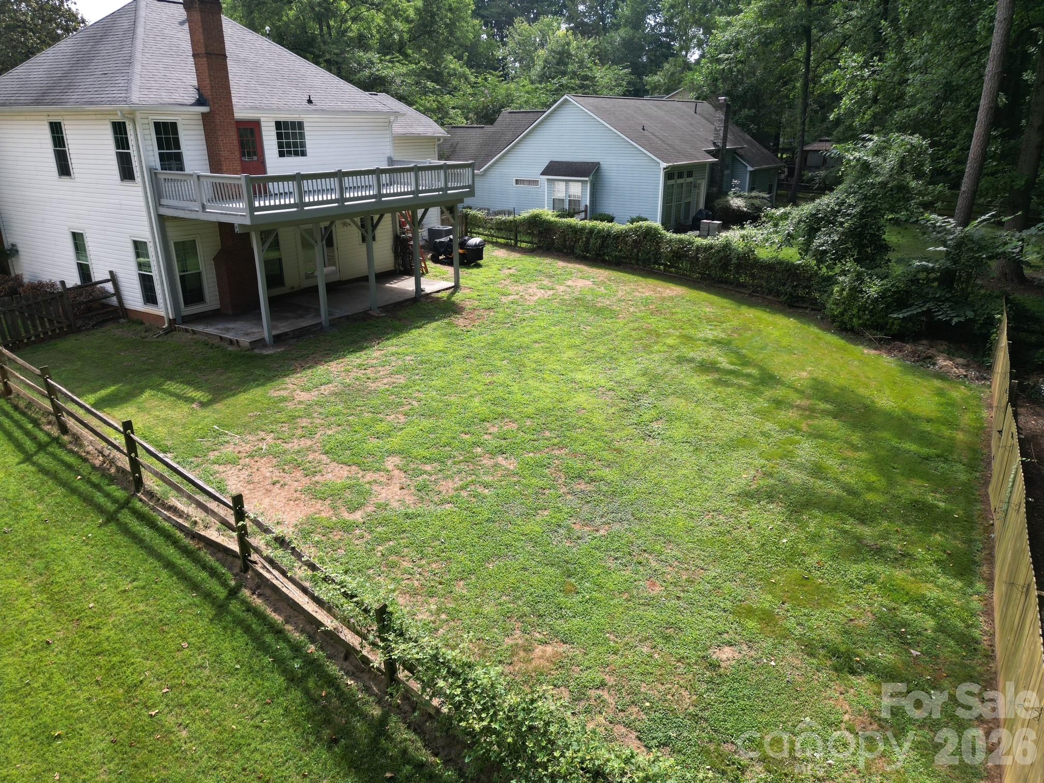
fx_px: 724
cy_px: 392
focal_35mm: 24
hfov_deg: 71.6
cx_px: 522
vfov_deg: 56.8
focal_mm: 6.72
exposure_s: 1/240
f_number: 1.7
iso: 100
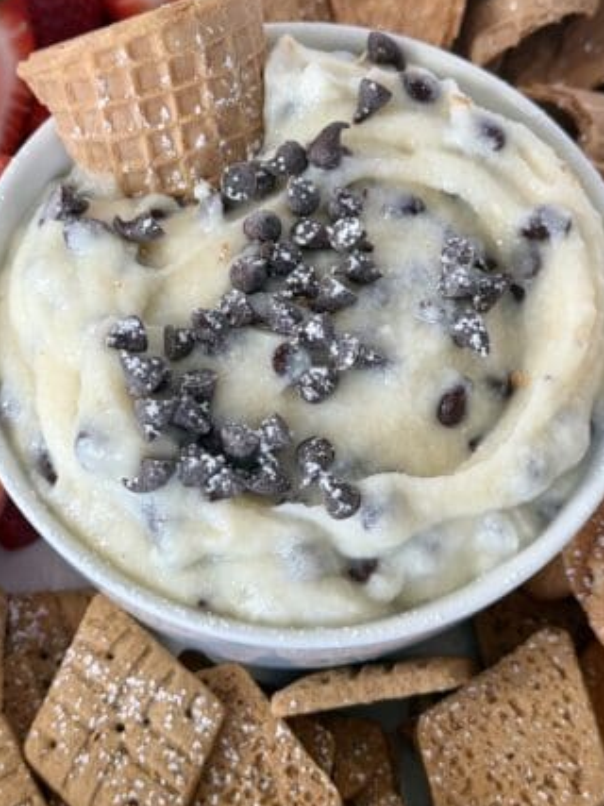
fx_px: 1257
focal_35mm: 54
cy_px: 370
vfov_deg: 35.5
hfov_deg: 27.0
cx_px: 298
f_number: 1.78
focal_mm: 6.76
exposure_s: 1/103
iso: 100
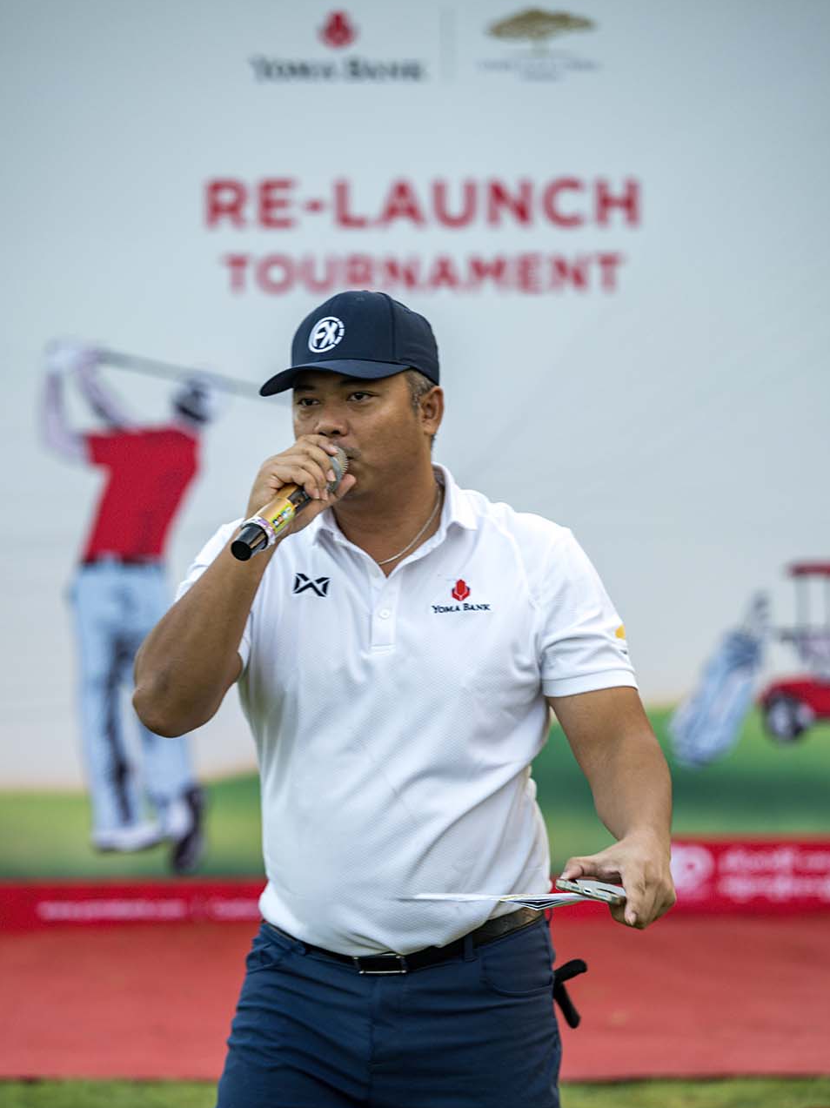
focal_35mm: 136
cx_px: 417
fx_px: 4350
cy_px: 614
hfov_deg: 10.9
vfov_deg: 14.5
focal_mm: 125
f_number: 2.8
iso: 360
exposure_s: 1/200
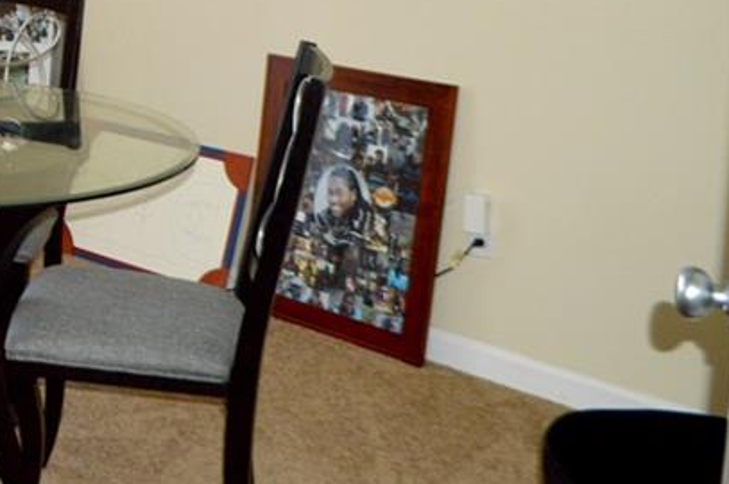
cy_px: -77
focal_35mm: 68
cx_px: -183
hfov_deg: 26.0
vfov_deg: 19.0
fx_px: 1375
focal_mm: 18
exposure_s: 1/125
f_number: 4
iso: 360
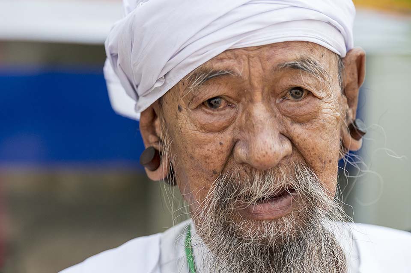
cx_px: 206
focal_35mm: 130
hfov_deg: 15.8
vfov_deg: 10.5
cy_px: 136
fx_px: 1483
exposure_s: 1/6400
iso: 2000
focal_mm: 130
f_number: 4.5
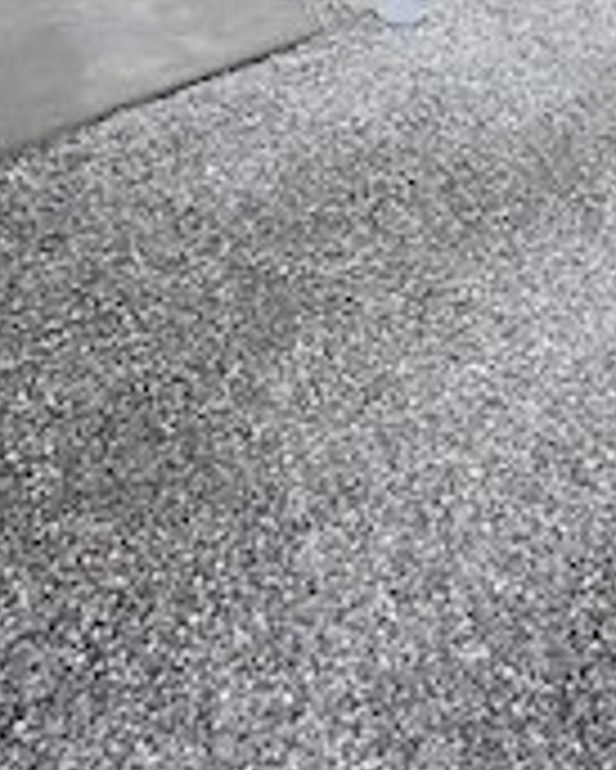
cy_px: 0
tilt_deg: -32.3
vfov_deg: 43.2
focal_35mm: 36
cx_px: 544
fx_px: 820
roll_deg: +0.2
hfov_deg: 38.6
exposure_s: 1/451
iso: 40
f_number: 2.2
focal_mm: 2.22
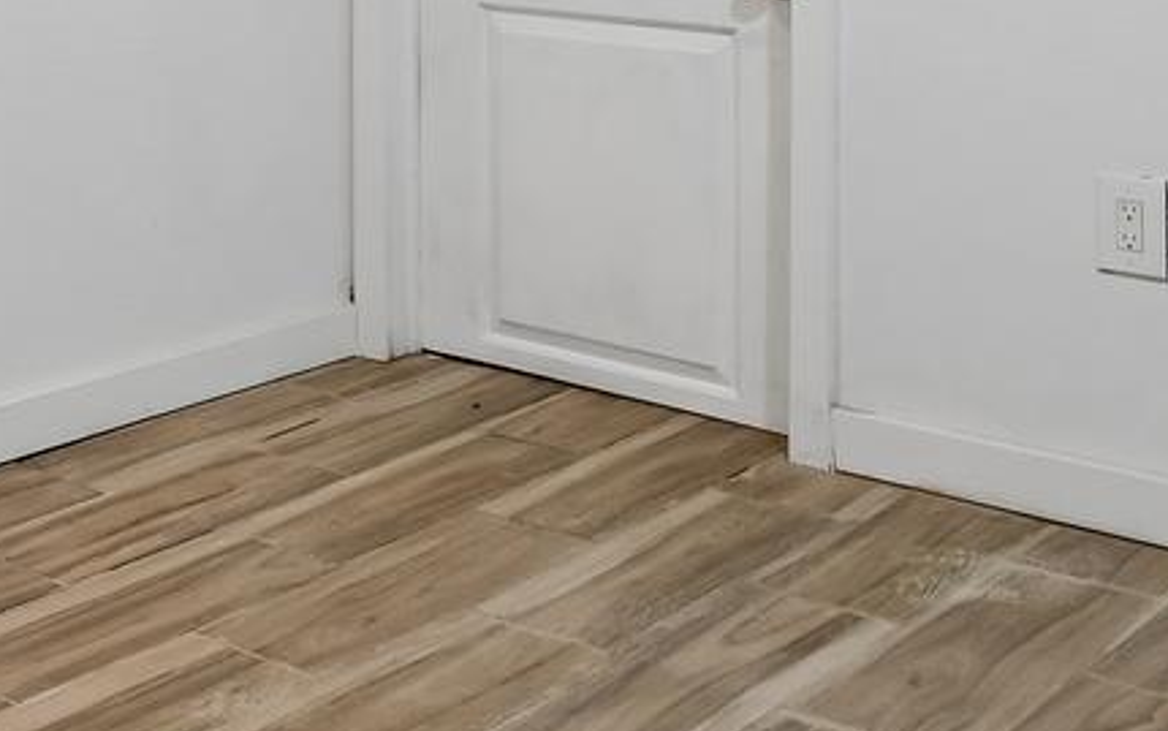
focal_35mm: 68
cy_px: -178
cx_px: -60
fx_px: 2165
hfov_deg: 28.0
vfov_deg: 18.1
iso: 400
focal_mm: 14
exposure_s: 1/15
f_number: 11
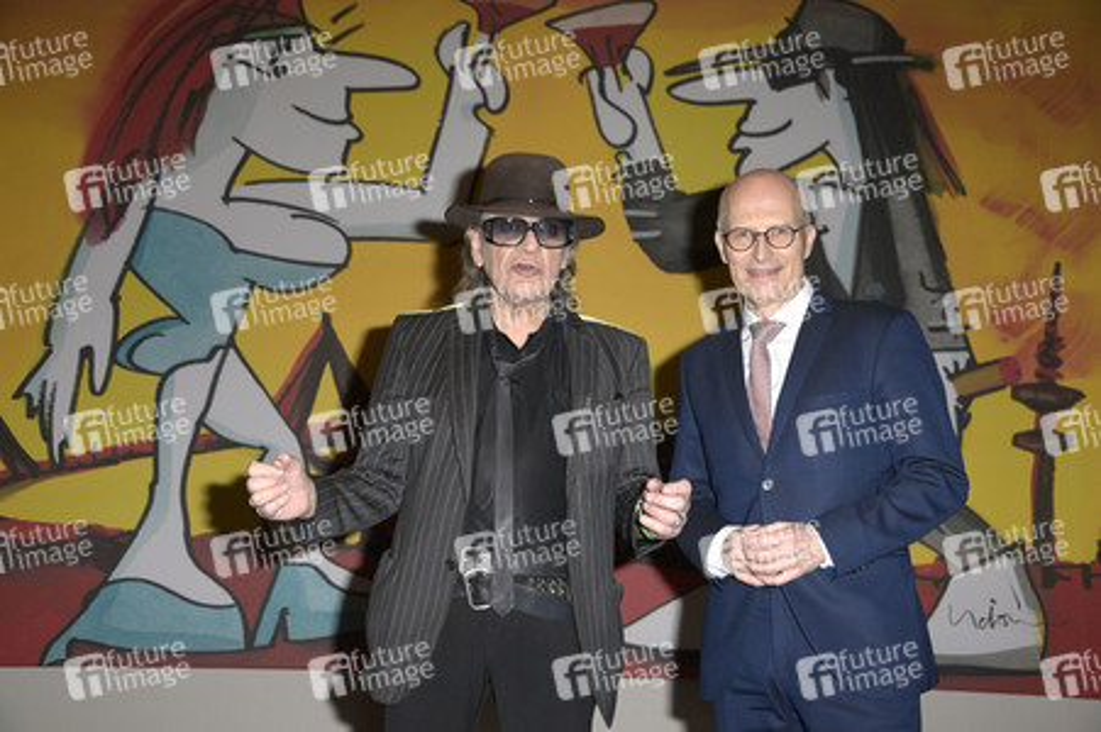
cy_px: 366
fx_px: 1528
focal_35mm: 50
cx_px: 550
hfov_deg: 39.6
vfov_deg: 27.0
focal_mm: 50
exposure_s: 1/160
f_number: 5.6
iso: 1000
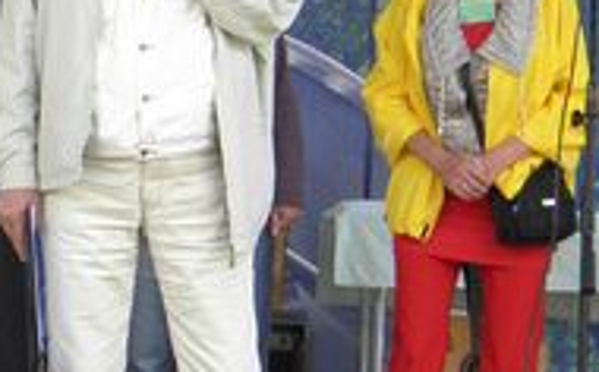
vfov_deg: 4.9
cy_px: -129
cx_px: 189
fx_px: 4302
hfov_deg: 8.0
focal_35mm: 264
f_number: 4.1
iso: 100
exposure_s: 1/100
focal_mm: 10.6
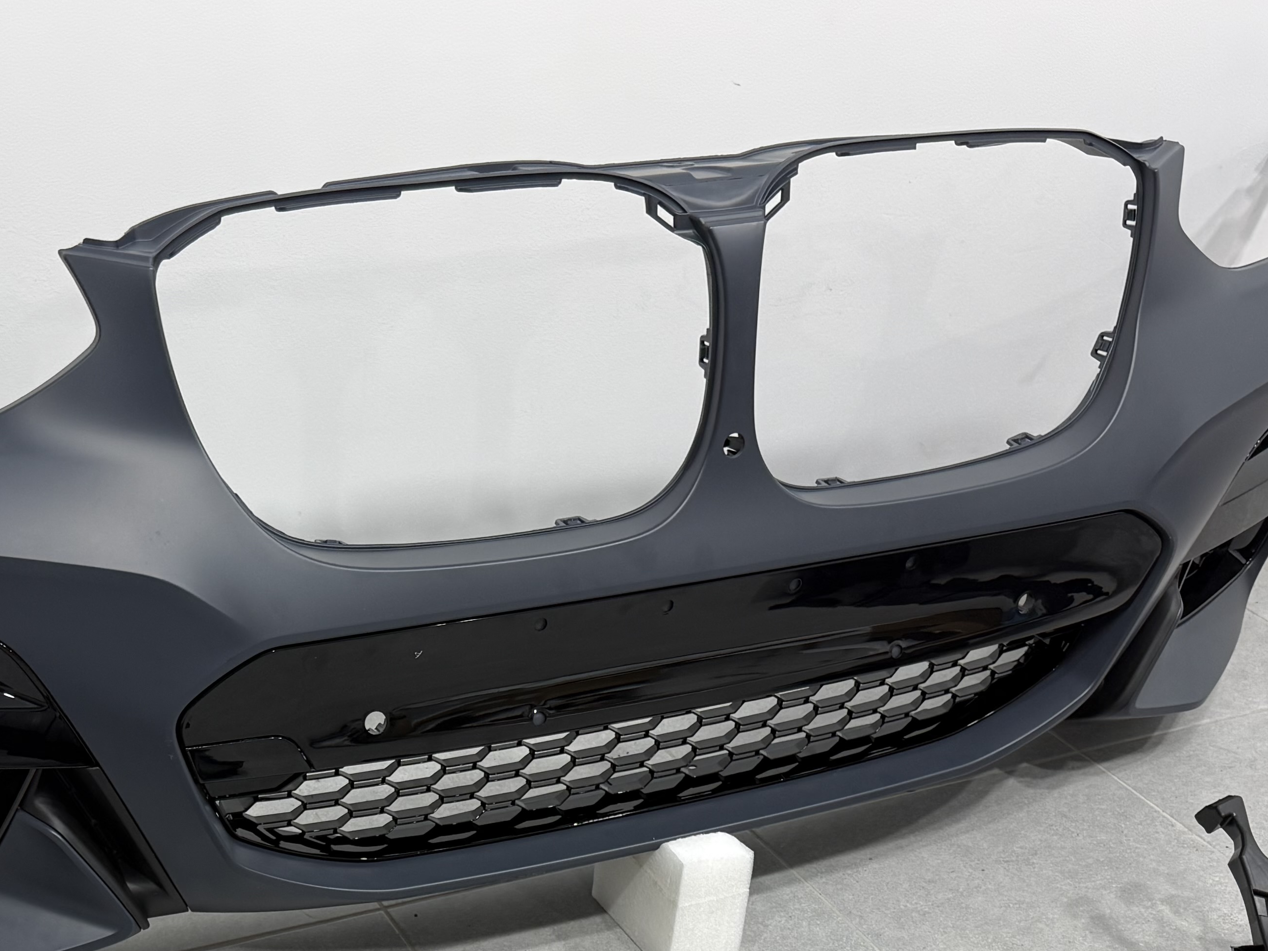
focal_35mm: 53
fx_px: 1941
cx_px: 378
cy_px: 993
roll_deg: -0.5
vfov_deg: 25.8
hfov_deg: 35.6
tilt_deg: -37.4
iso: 125
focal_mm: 6.76
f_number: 1.78
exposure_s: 1/103
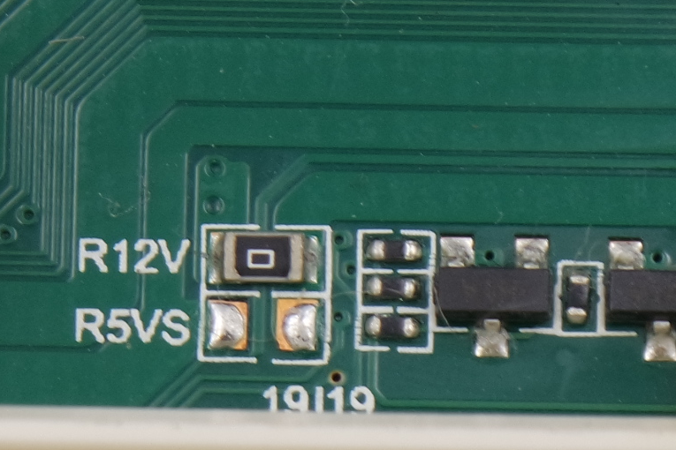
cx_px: 378
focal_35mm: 280
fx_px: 5257
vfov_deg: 4.9
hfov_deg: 7.4
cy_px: 743
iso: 200
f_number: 5.6
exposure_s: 1/80
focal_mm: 27
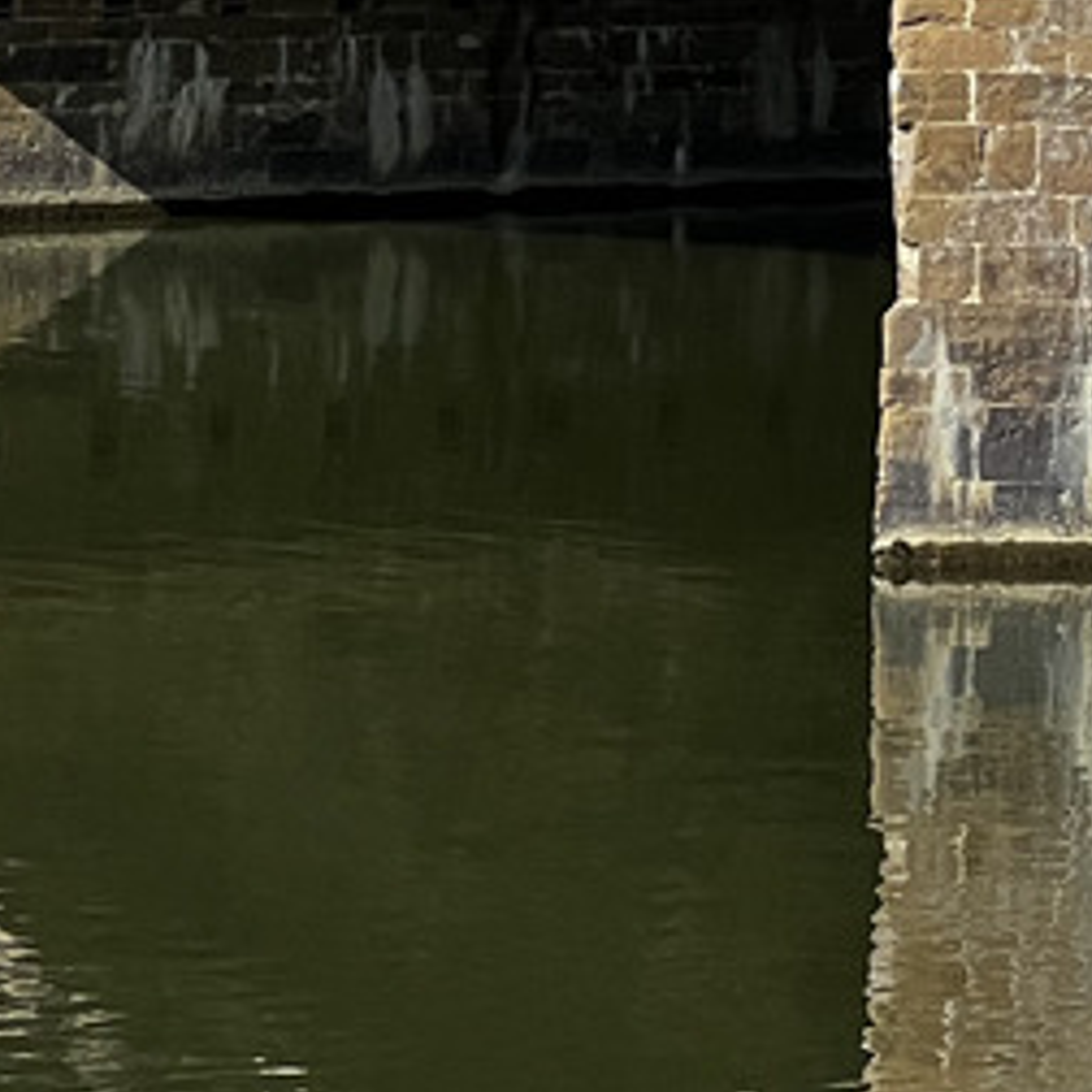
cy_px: -767
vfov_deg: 5.3
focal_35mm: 324
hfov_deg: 5.3
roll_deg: -1.0
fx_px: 11564
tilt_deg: +1.6
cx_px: 2019
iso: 32
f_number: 2.8
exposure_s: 1/943
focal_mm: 9
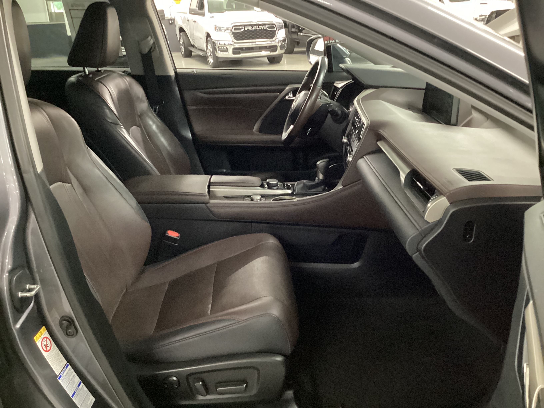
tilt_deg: -22.8
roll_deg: +2.4
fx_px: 487
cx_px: 272
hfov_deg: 58.4
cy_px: 204
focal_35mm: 31
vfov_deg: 45.4
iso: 800
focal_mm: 3.3
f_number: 2.4
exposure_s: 1/20
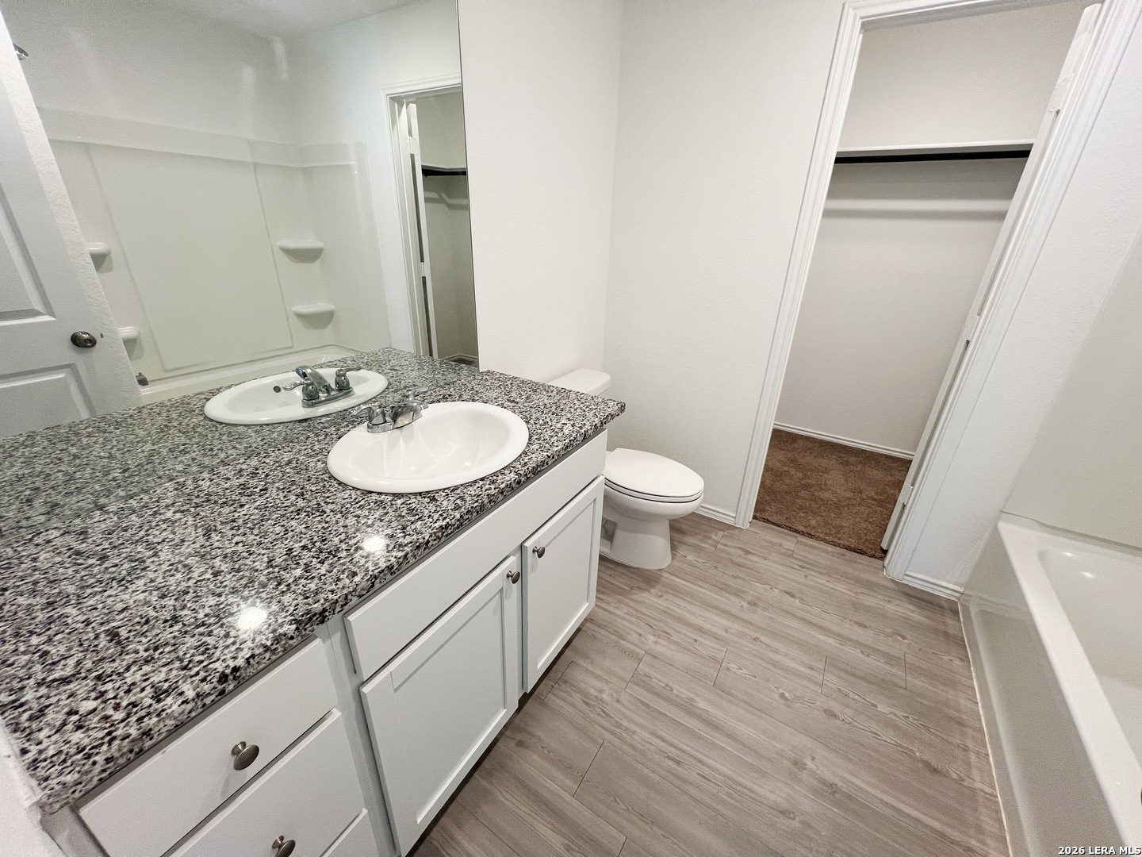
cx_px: 571
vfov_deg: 89.9
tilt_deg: -25.0
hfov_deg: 106.2
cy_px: 428
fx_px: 429
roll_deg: -2.5
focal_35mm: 13
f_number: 1.8
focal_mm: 1.57
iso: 160
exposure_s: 1/120
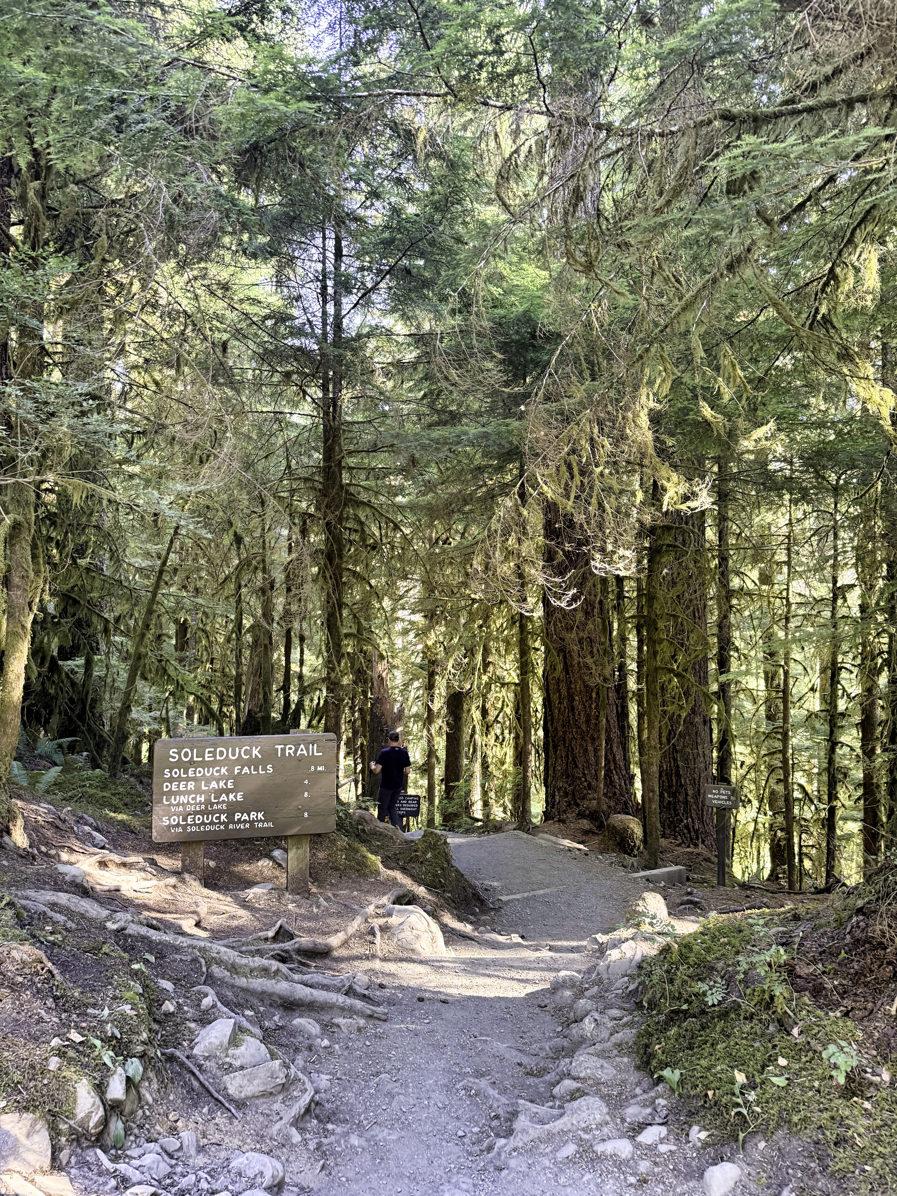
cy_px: 598
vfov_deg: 71.6
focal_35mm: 24
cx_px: 448
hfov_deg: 56.8
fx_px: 829
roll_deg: -0.9
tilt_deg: +3.8
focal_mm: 6.76
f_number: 1.78
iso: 320
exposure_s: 1/60
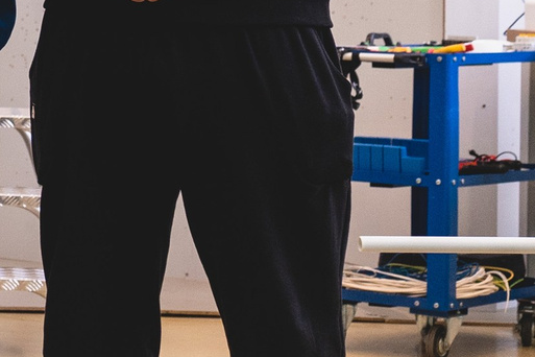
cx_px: -746
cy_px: -33
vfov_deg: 7.9
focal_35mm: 172
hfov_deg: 10.3
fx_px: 2556
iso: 640
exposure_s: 1/200
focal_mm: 31
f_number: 3.5
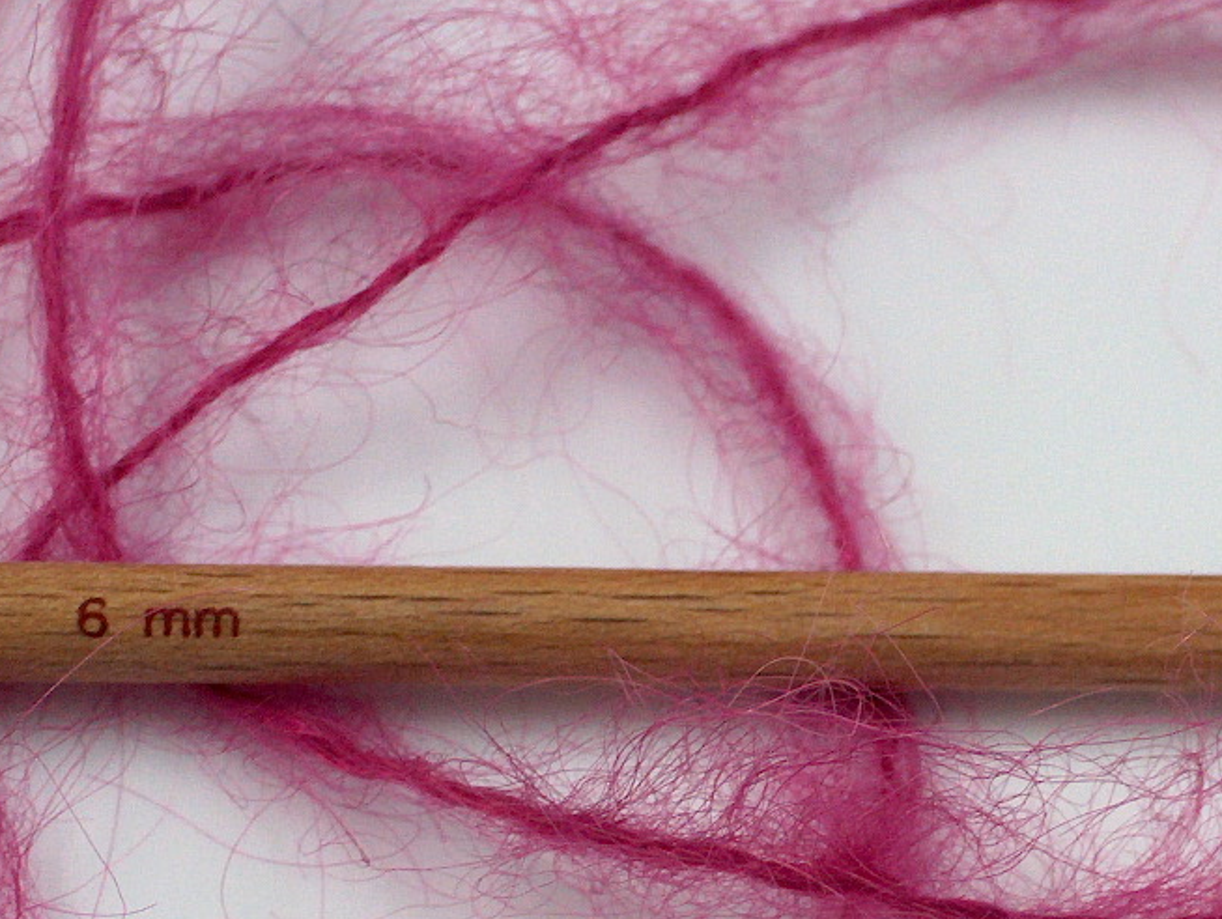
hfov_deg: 8.6
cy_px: 590
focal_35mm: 230
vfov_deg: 6.5
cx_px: 766
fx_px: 8128
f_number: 3
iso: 200
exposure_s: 1/13.7
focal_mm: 23.76
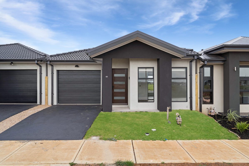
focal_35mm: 24
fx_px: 166
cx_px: 124
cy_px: 83
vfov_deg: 53.1
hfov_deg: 73.7
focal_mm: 24
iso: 200
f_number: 4
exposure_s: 1/640
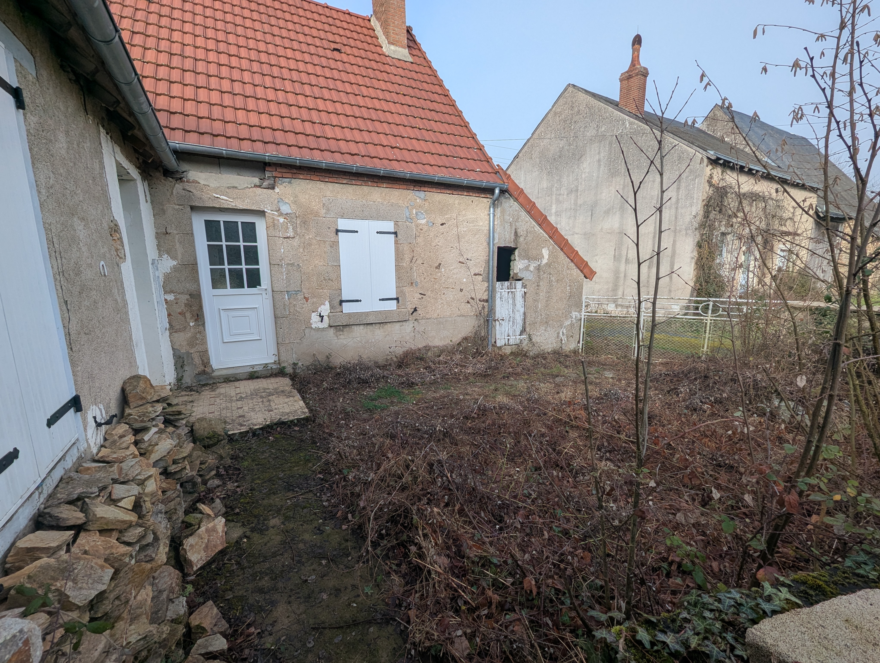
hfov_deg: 106.1
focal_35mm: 13
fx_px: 331
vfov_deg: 90.1
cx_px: 440
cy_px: 332
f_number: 2.2
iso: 49
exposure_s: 1/647
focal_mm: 1.95
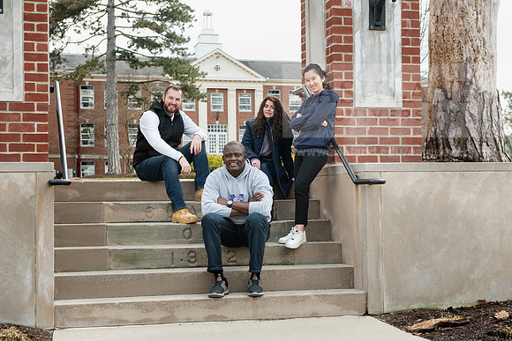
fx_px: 825
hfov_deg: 34.5
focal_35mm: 58
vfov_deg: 23.4
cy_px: 170
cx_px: 256
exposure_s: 1/250
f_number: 7.1
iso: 400
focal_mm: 58
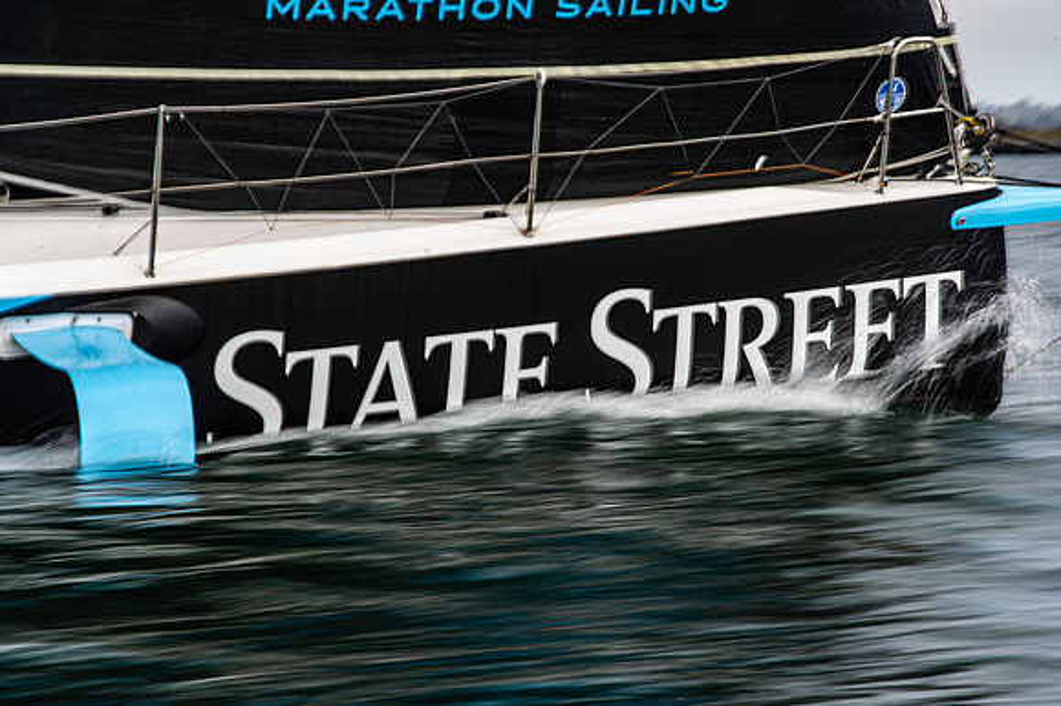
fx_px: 5891
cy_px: 353
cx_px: 530
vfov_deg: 6.9
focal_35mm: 200
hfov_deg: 10.3
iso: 100
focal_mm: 200
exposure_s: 1/15
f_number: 16
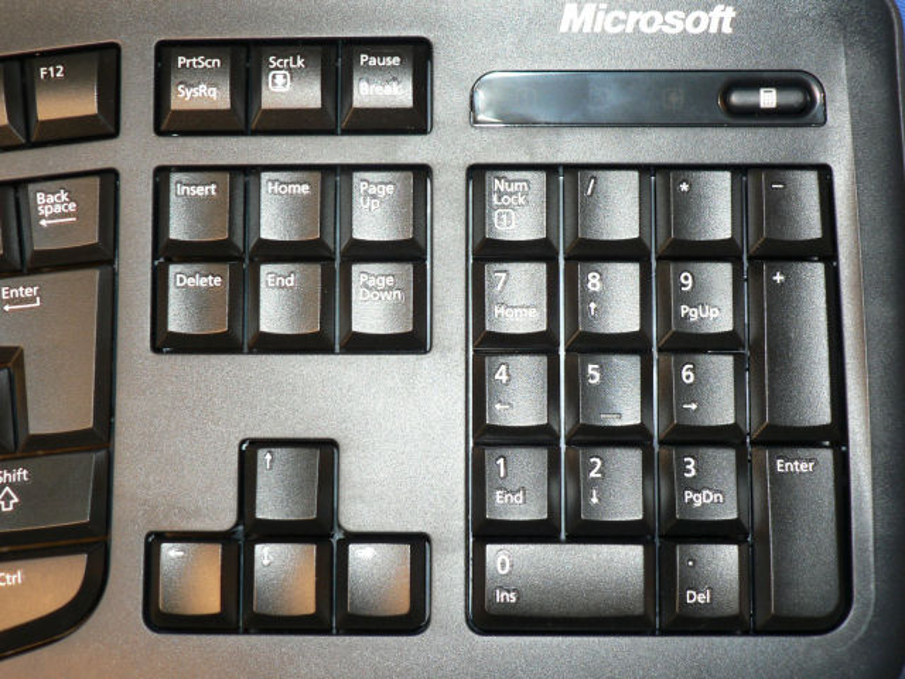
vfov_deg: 25.2
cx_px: 452
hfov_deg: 33.2
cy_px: 340
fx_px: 1516
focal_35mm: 58
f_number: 3.2
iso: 100
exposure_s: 1/60
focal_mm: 9.6
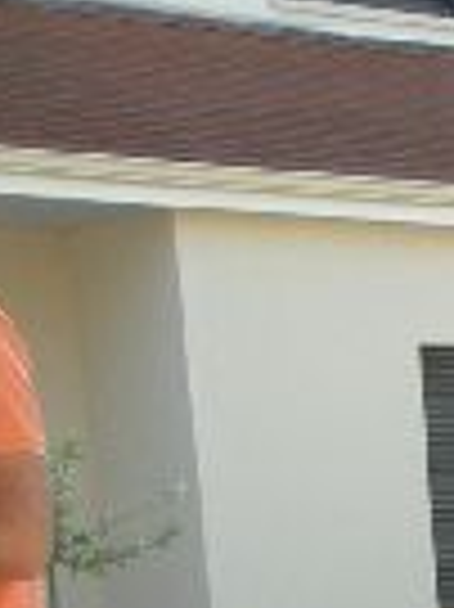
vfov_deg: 11.1
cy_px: 1239
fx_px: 2802
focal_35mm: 160
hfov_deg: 7.3
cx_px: 1699
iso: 100
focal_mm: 4.7
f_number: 3.5
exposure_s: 1/250
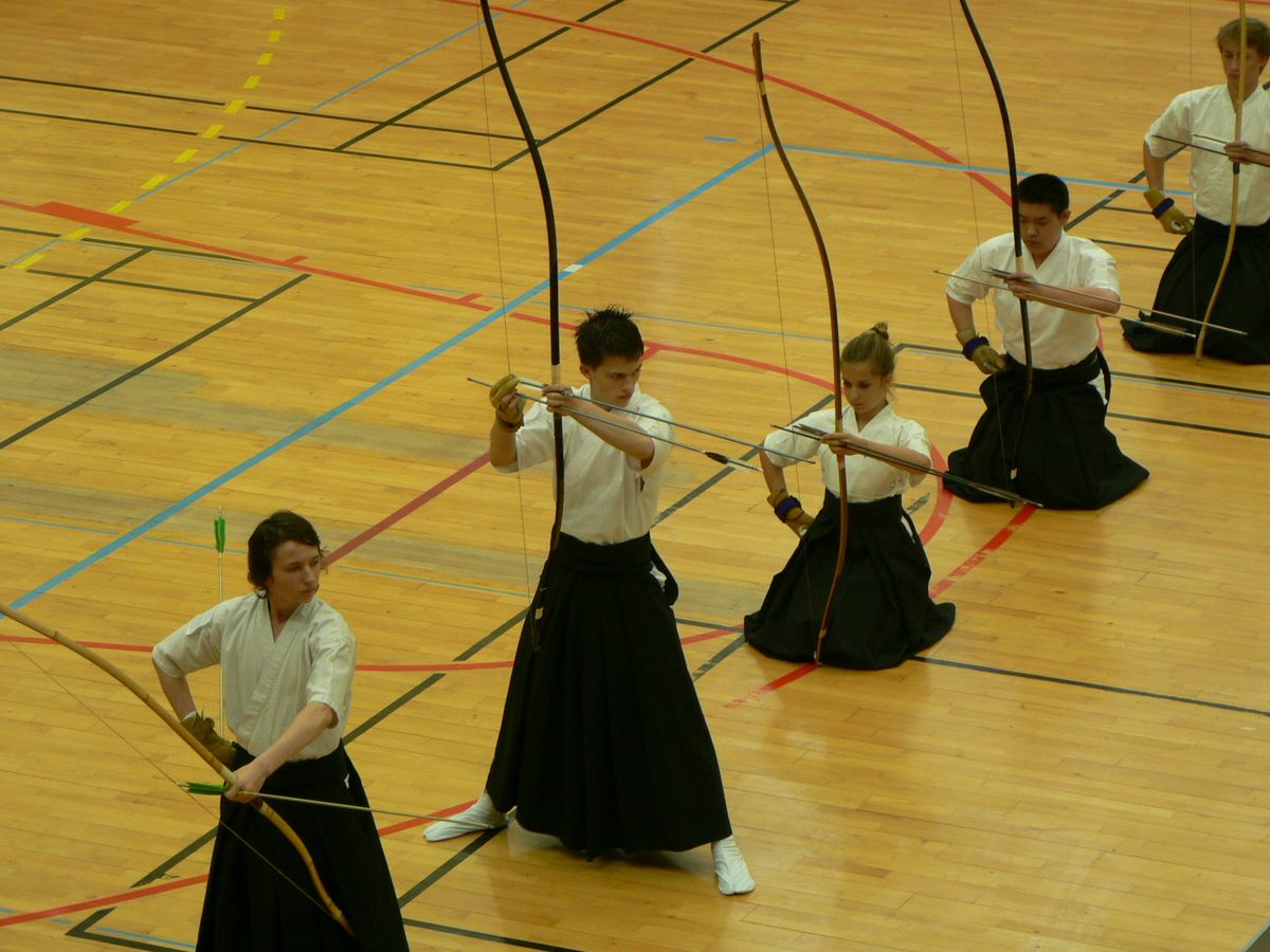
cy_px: 476
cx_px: 635
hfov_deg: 12.6
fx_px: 5760
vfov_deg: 9.5
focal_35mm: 157
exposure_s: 1/30
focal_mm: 26.2
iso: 100
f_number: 3.3
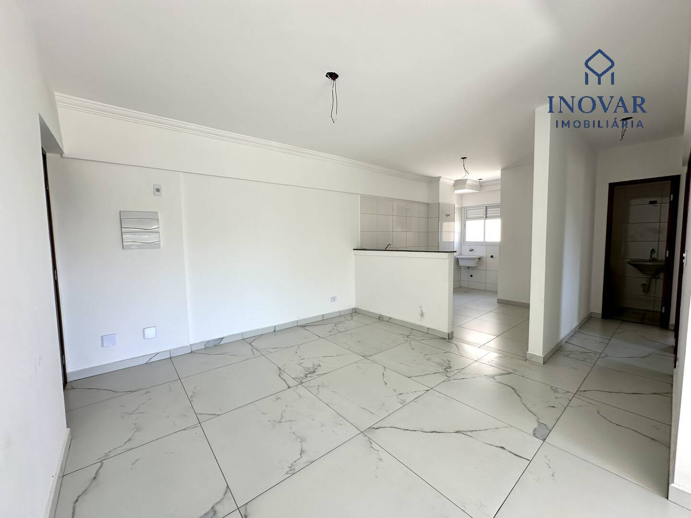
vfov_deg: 85.7
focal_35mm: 14
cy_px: 259
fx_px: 279
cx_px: 346
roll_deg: -0.2
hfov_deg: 102.1
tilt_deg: -2.7
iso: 40
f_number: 2.2
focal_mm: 2.22
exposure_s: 1/99
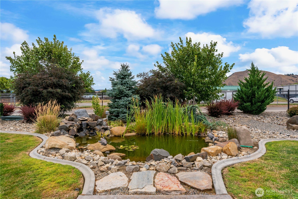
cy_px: 100
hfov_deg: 84.0
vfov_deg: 62.0
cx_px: 149
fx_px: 166
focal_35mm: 20
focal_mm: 20
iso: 100
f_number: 8
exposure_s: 1/1000
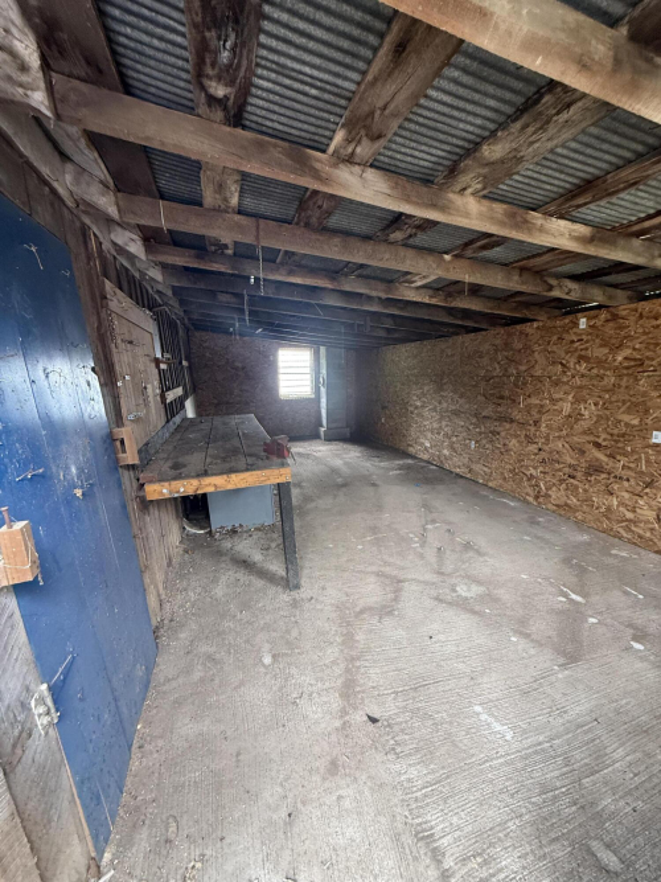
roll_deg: +0.0
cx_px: 330
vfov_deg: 102.1
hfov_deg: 85.7
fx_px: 357
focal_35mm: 14
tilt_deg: -11.1
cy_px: 441
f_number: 2.2
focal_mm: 2.22
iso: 320
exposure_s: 1/87
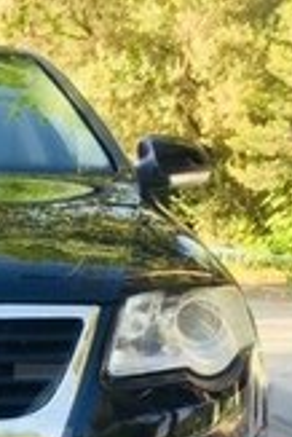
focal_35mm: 122
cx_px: -201
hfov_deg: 10.7
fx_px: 1481
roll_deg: -0.3
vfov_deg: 16.5
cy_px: 403
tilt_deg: -7.8
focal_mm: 4.15
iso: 32
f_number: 2.2
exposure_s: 1/225
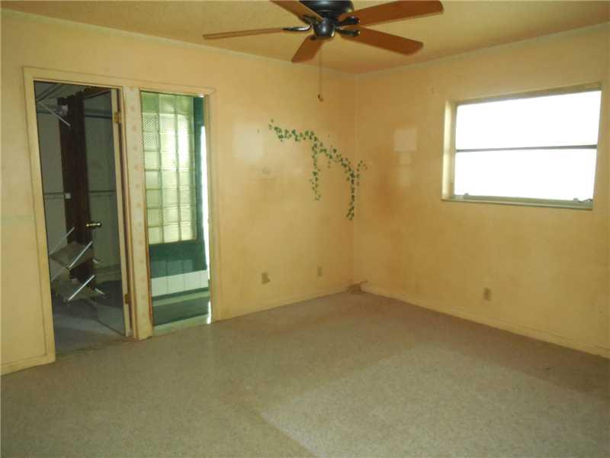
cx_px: 305
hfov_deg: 69.4
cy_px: 229
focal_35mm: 25
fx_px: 441
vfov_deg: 54.9
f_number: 3.1
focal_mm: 4.5
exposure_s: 1/25
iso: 640
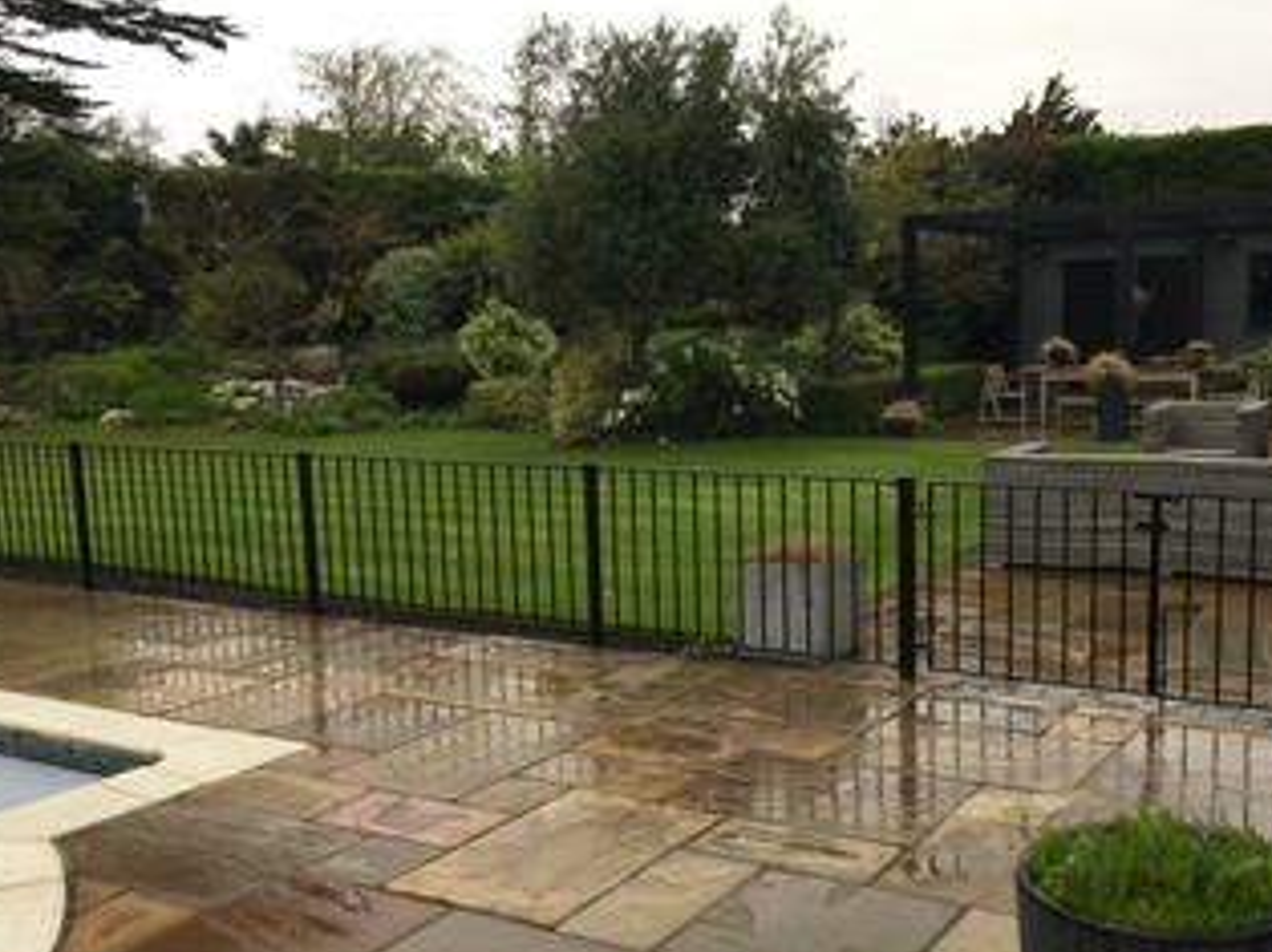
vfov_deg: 38.6
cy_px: 523
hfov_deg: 49.8
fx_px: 1359
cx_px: 782
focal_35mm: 37
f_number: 2.2
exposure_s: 1/100
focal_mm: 4.15
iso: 32
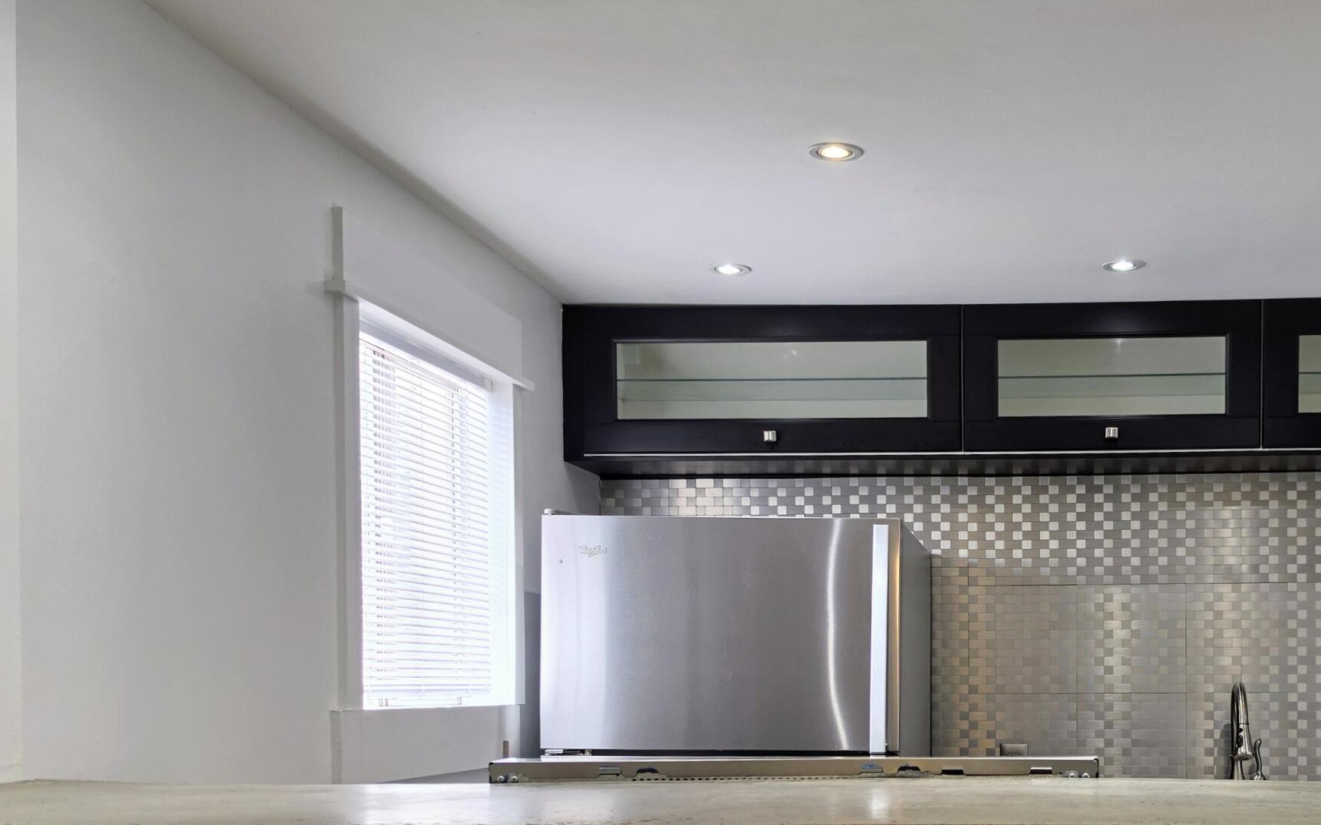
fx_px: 1512
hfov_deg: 45.1
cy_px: 668
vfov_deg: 29.8
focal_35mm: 42
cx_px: 1033
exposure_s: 1/120
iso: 40
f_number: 1.4
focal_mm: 6.5
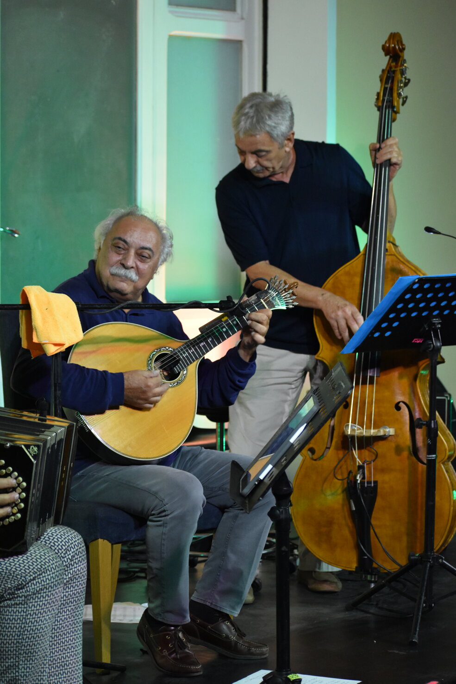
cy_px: 342
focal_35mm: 105
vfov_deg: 19.5
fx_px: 1994
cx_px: 228
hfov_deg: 13.0
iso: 2000
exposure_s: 1/125
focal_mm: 70
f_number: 4.5
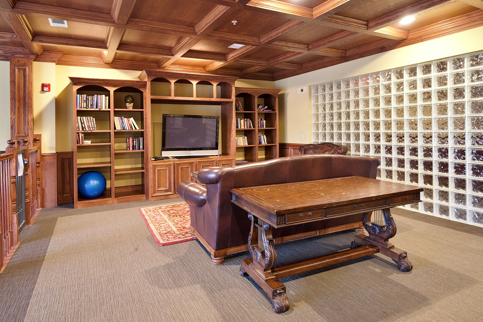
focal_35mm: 20
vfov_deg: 61.2
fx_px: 268
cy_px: 124
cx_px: 227
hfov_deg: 83.9
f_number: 4
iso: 400
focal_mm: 16
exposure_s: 1/5
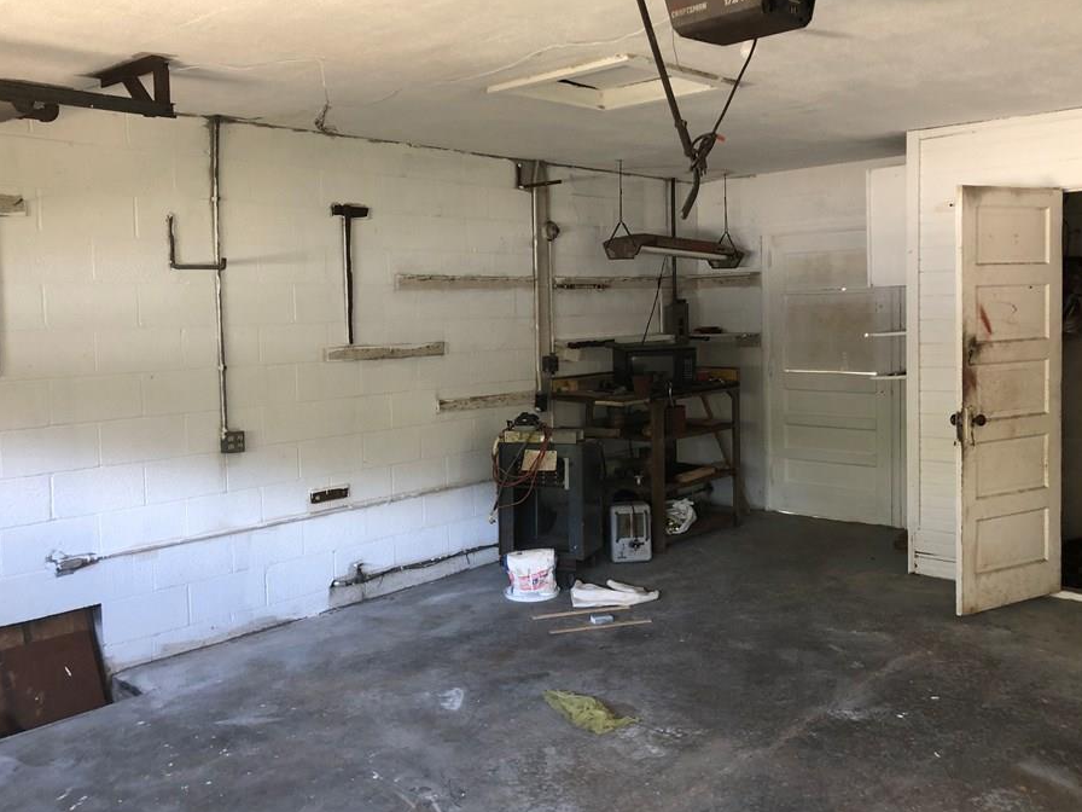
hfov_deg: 56.8
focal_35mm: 32
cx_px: 557
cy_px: 381
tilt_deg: -3.9
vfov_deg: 44.1
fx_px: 1000
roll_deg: +1.7
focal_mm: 3.99
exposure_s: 1/15
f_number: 1.8
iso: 50
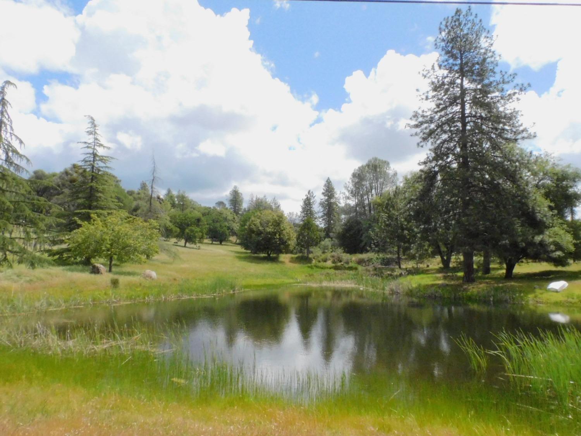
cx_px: 290
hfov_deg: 71.6
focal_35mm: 24
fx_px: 403
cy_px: 218
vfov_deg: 56.8
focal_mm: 4.3
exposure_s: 1/1600
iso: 800
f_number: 7.6
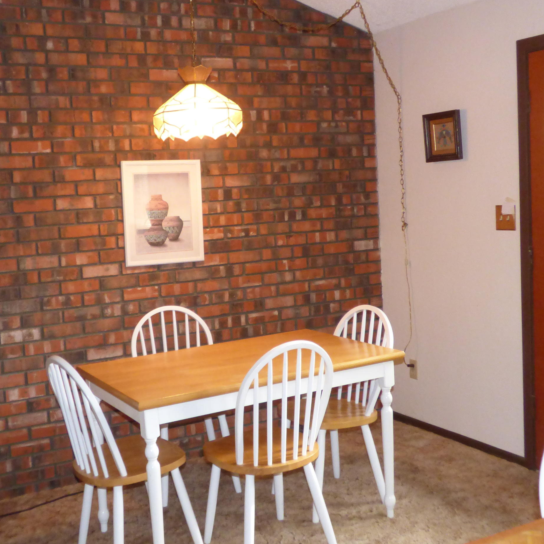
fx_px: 765
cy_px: 255
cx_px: 230
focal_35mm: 43
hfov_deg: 39.1
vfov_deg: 39.2
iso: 800
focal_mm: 5.29
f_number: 3.3
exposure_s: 1/60
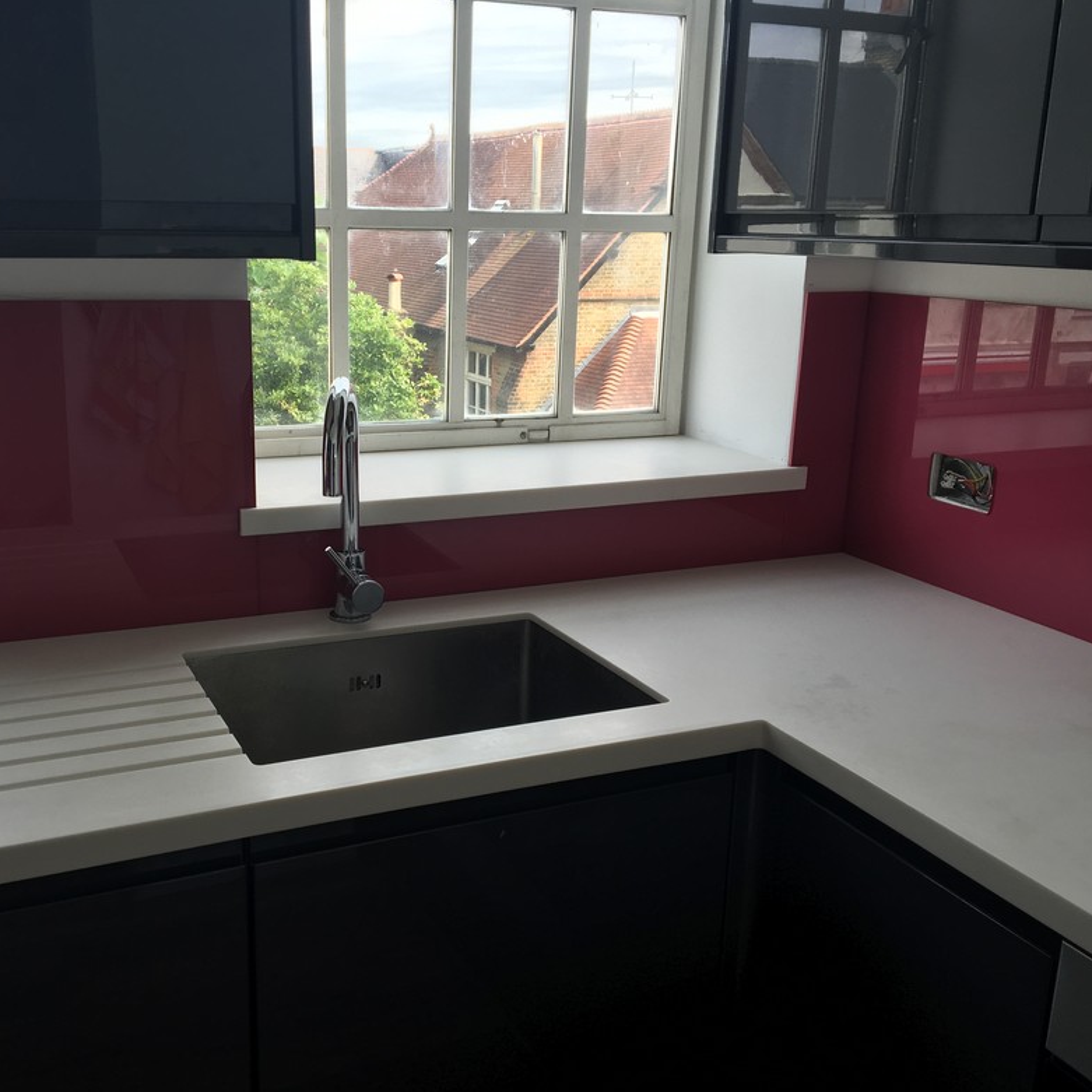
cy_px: 556
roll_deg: -0.9
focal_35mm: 35
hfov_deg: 47.0
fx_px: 1249
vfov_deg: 47.2
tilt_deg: -14.6
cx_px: 443
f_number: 2.2
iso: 25
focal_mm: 4.15
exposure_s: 1/187
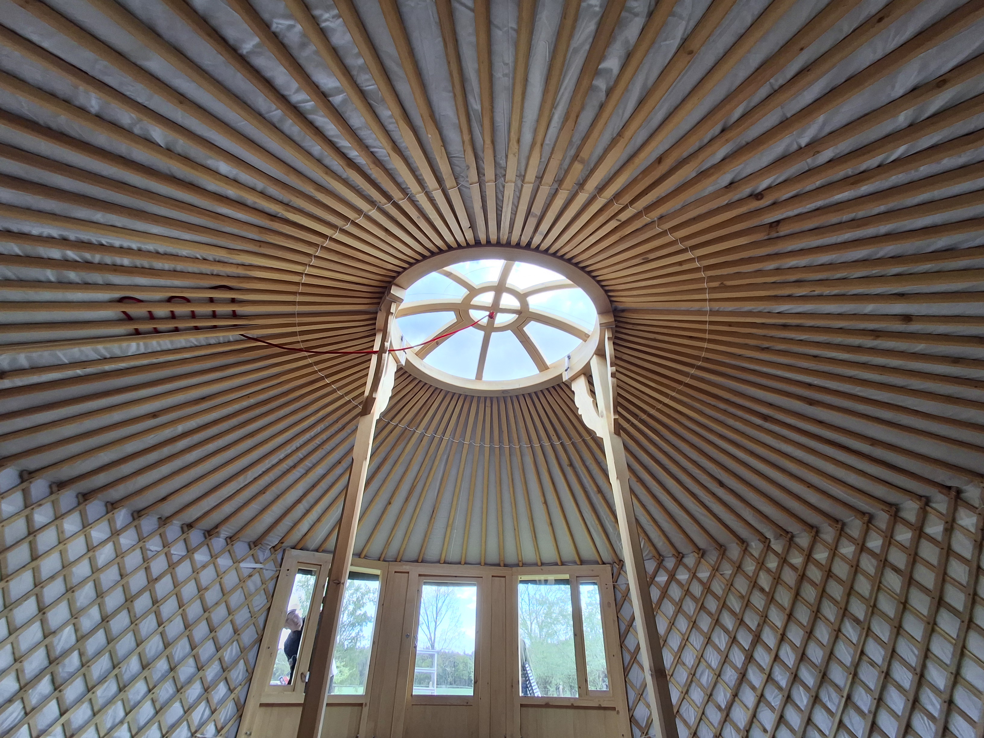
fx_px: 455
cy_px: 369
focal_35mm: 16
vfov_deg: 78.1
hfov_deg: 94.5
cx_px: 492
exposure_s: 1/100
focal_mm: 1.64
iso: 50
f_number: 2.2
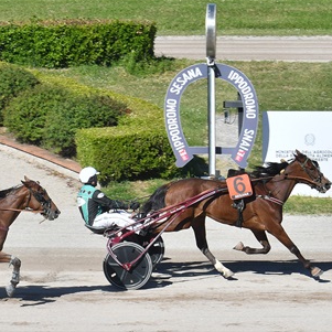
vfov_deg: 9.6
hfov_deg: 9.5
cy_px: 206
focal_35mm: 183
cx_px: 62
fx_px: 1986
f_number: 11
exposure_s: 1/640
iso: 320
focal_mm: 72
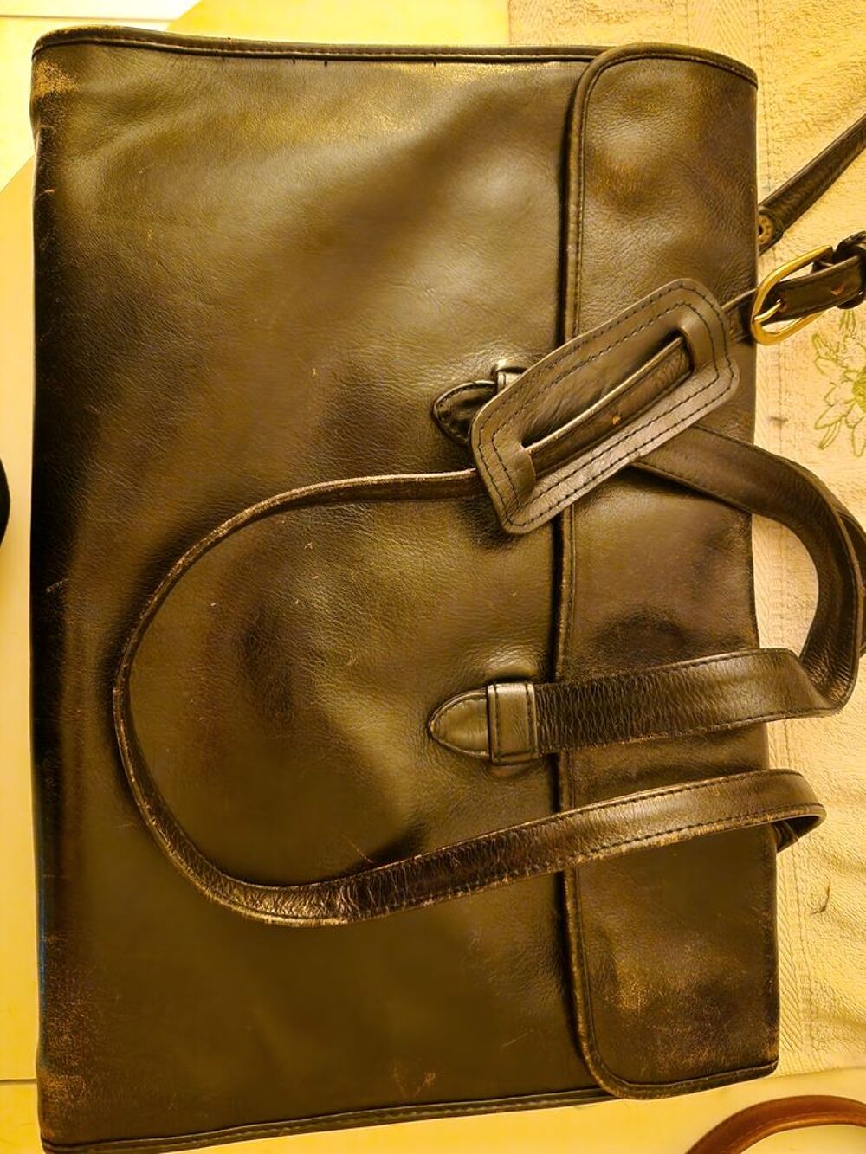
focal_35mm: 23
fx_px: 767
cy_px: 577
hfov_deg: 58.9
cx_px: 433
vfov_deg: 73.9
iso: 1250
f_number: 1.8
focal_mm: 5.4
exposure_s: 1/11
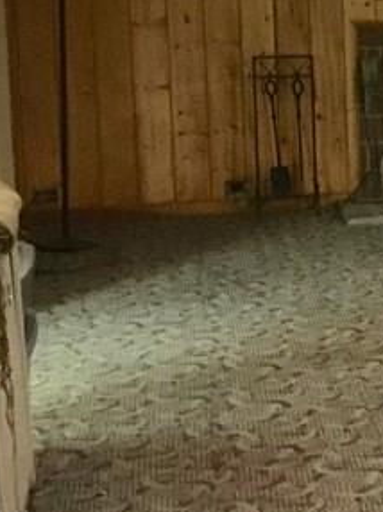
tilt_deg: -6.9
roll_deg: +0.5
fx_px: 1537
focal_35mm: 104
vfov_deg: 18.7
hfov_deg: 12.1
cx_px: 838
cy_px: 109
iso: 500
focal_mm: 4.15
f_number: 2.2
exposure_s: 1/15
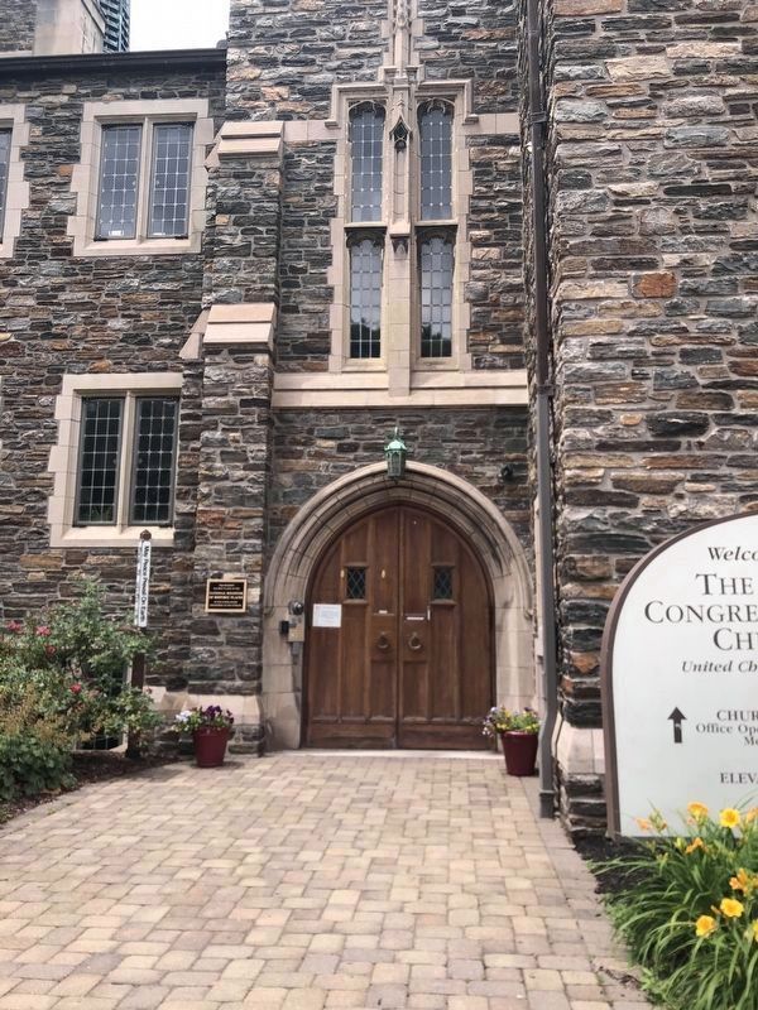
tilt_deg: +8.5
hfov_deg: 49.7
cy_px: 505
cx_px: 379
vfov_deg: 63.4
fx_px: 818
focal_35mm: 28
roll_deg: +0.0
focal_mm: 4
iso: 20
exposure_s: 1/800
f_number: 1.8
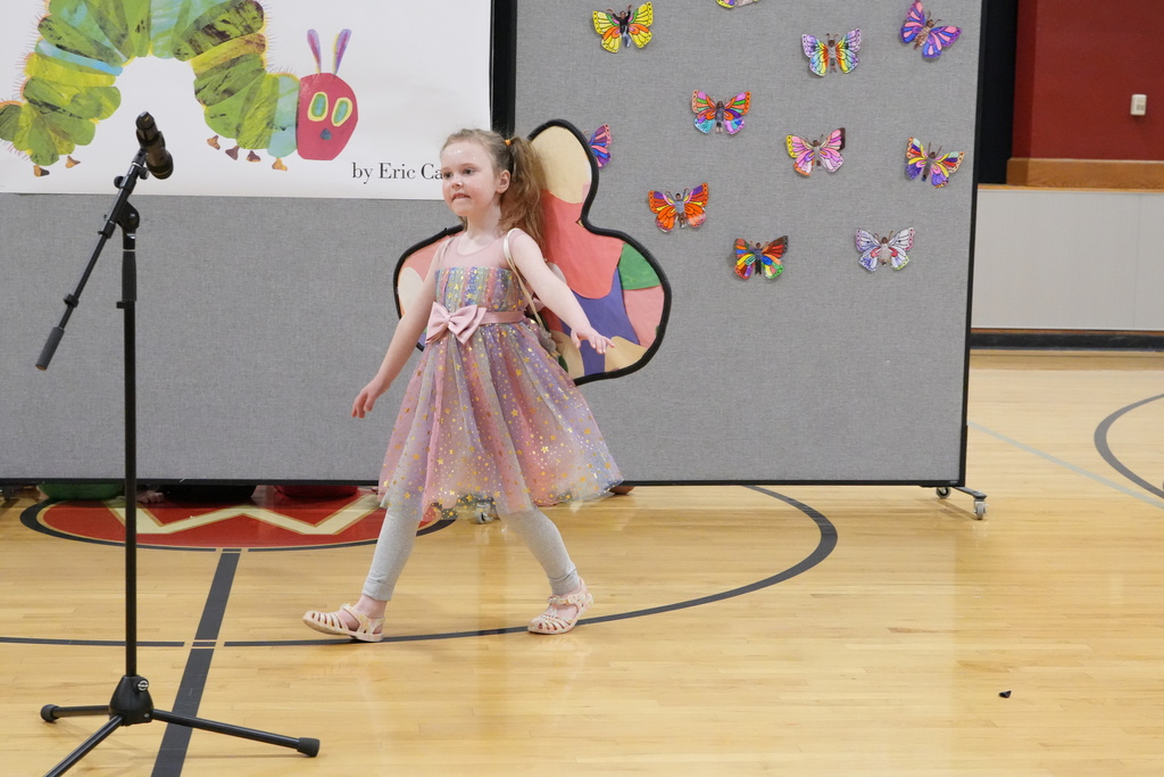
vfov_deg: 21.1
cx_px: 582
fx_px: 2086
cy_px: 388
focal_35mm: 64
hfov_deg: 31.2
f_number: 4.5
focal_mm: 43
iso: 6400
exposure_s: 1/320
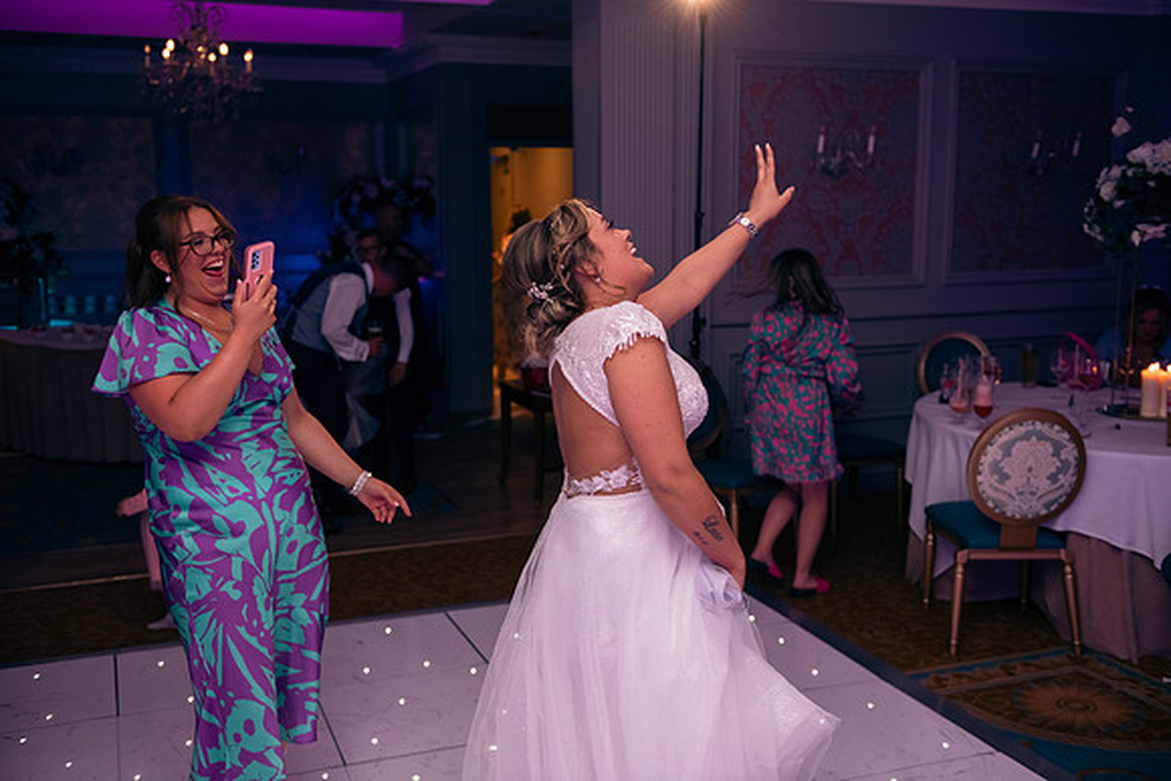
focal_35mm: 38
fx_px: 1236
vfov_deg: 35.1
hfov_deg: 50.7
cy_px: 390
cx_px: 586
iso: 800
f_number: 3.5
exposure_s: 1/160
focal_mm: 38
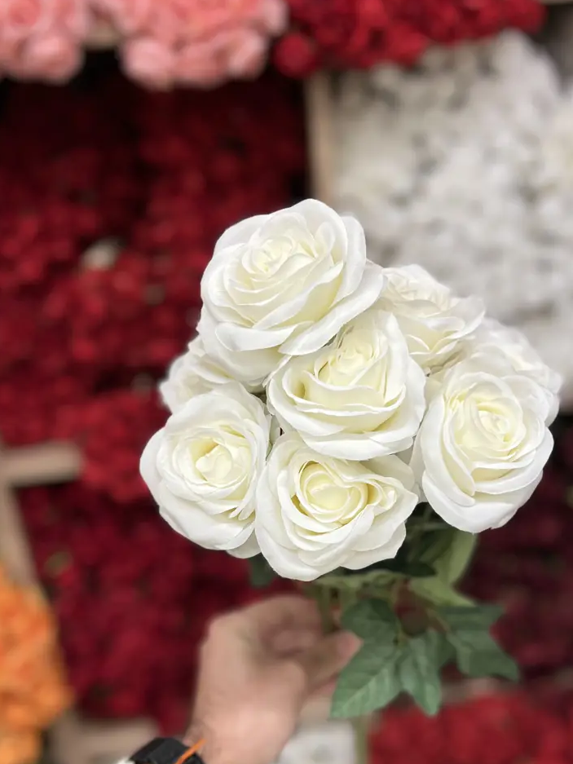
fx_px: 816
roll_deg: +5.8
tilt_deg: -27.4
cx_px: 315
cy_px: 461
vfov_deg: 49.8
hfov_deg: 38.6
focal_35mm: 37
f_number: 1.5
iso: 32
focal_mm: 5.7
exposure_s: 1/117
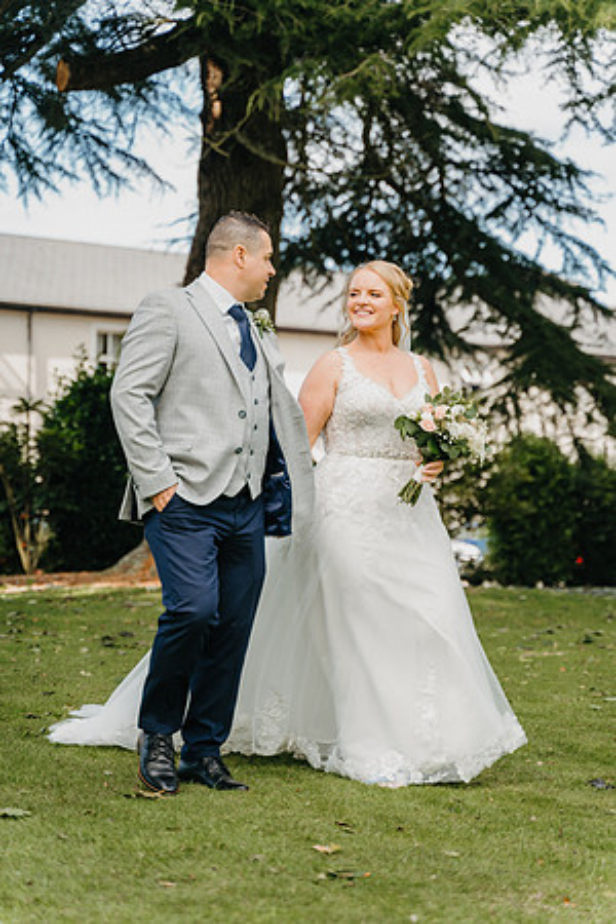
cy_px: 462
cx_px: 308
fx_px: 1925
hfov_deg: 18.2
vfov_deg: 27.0
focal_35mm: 75
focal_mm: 75
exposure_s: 1/640
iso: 320
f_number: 2.8
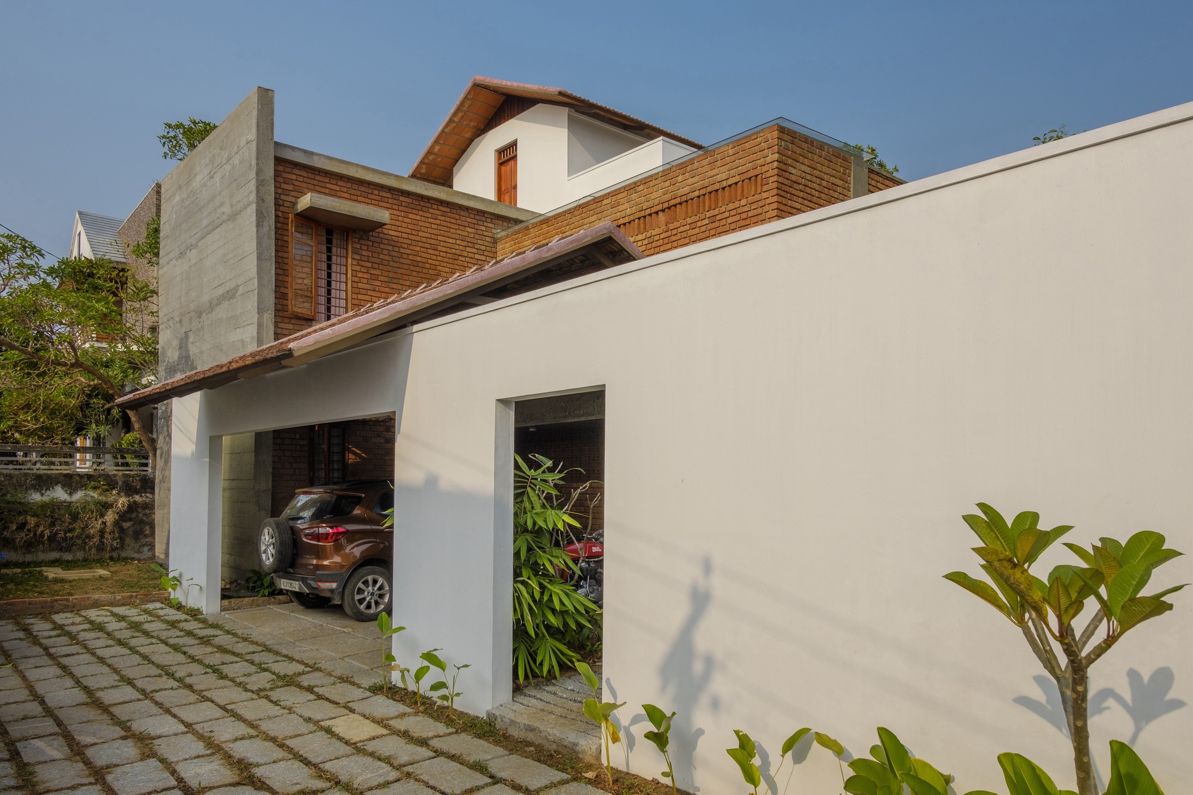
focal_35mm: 24
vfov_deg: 53.1
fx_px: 795
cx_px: 596
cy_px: 398
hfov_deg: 73.7
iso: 100
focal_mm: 16
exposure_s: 1/500
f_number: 8
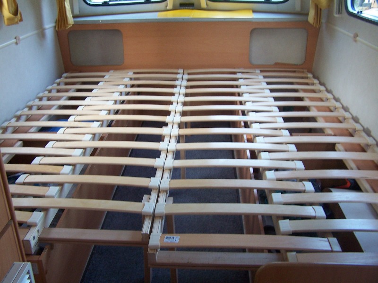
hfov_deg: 49.0
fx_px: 415
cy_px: 142
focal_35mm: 38
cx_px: 189
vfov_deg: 37.7
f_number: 2.8
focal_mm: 6.3
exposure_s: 1/8
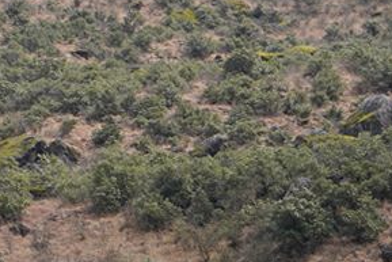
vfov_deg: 7.9
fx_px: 1808
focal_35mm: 166
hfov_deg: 12.3
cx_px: 52
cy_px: 519
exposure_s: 1/100
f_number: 11
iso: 100
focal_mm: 24
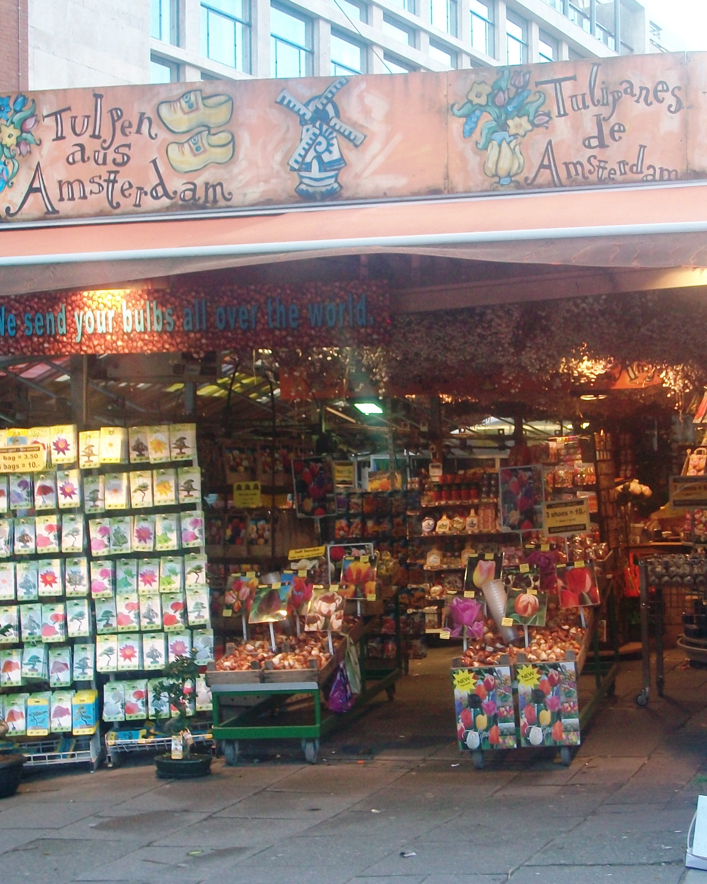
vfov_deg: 34.2
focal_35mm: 55
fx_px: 1439
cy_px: 440
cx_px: 380
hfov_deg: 27.6
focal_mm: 7.1
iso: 106
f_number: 3.2
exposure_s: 1/60
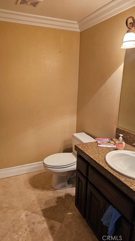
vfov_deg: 71.9
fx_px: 166
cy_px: 116
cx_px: 64
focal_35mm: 26
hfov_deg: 44.4
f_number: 1.7
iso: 800
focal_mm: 6.3
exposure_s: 1/120
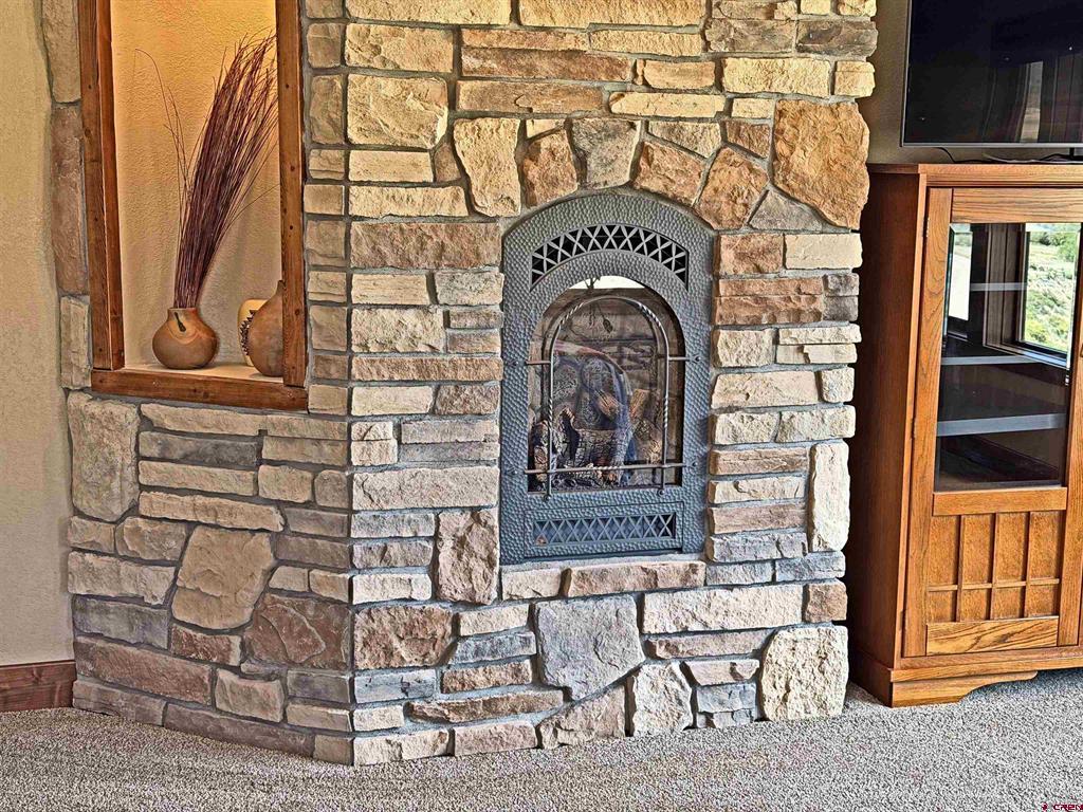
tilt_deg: -8.9
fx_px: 1502
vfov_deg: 30.3
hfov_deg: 39.7
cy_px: 406
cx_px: 542
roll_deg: +0.3
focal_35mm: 48
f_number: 1.78
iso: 100
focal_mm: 6.76
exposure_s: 1/60
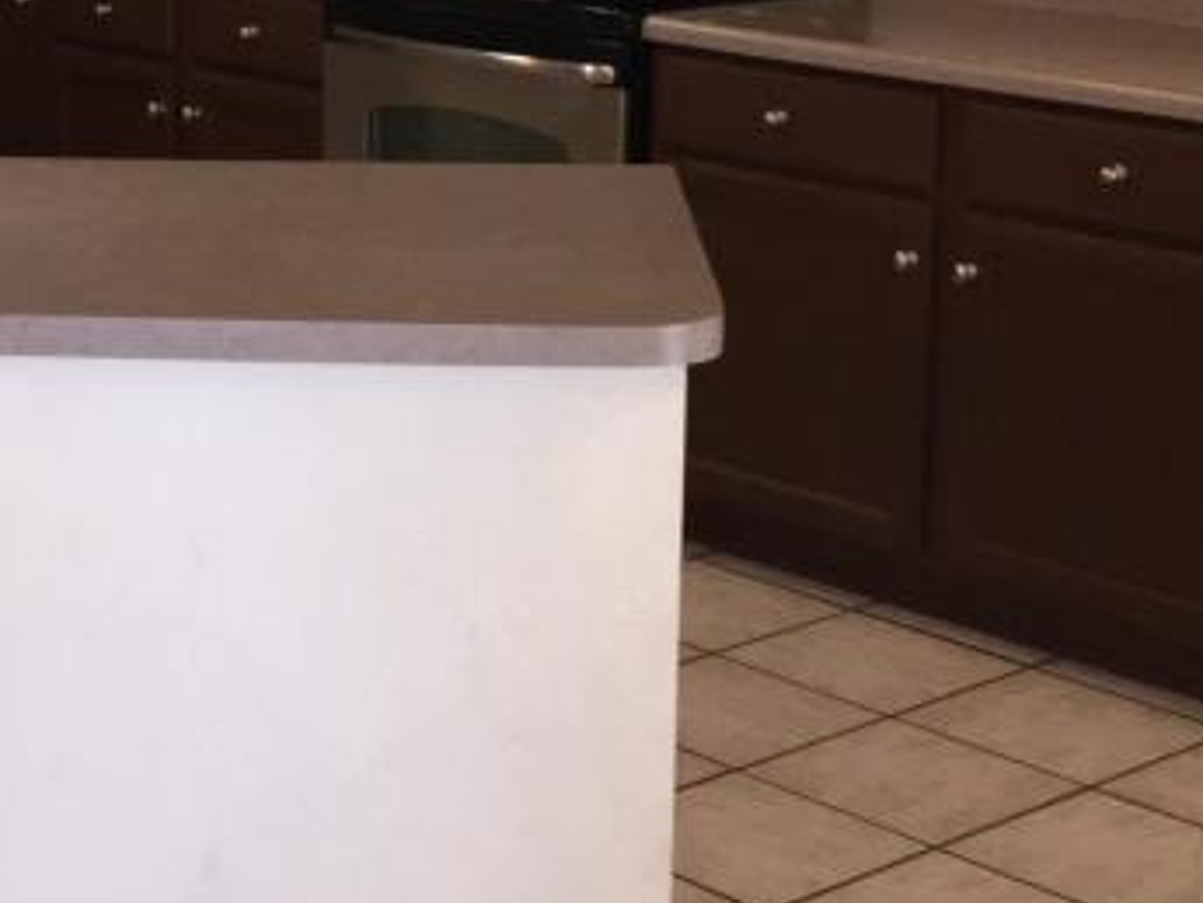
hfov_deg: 22.4
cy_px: 56
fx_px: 2990
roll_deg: -0.7
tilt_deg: -7.0
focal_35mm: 86
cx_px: 223
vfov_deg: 16.9
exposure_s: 1/30
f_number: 2.2
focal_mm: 4.15
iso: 100
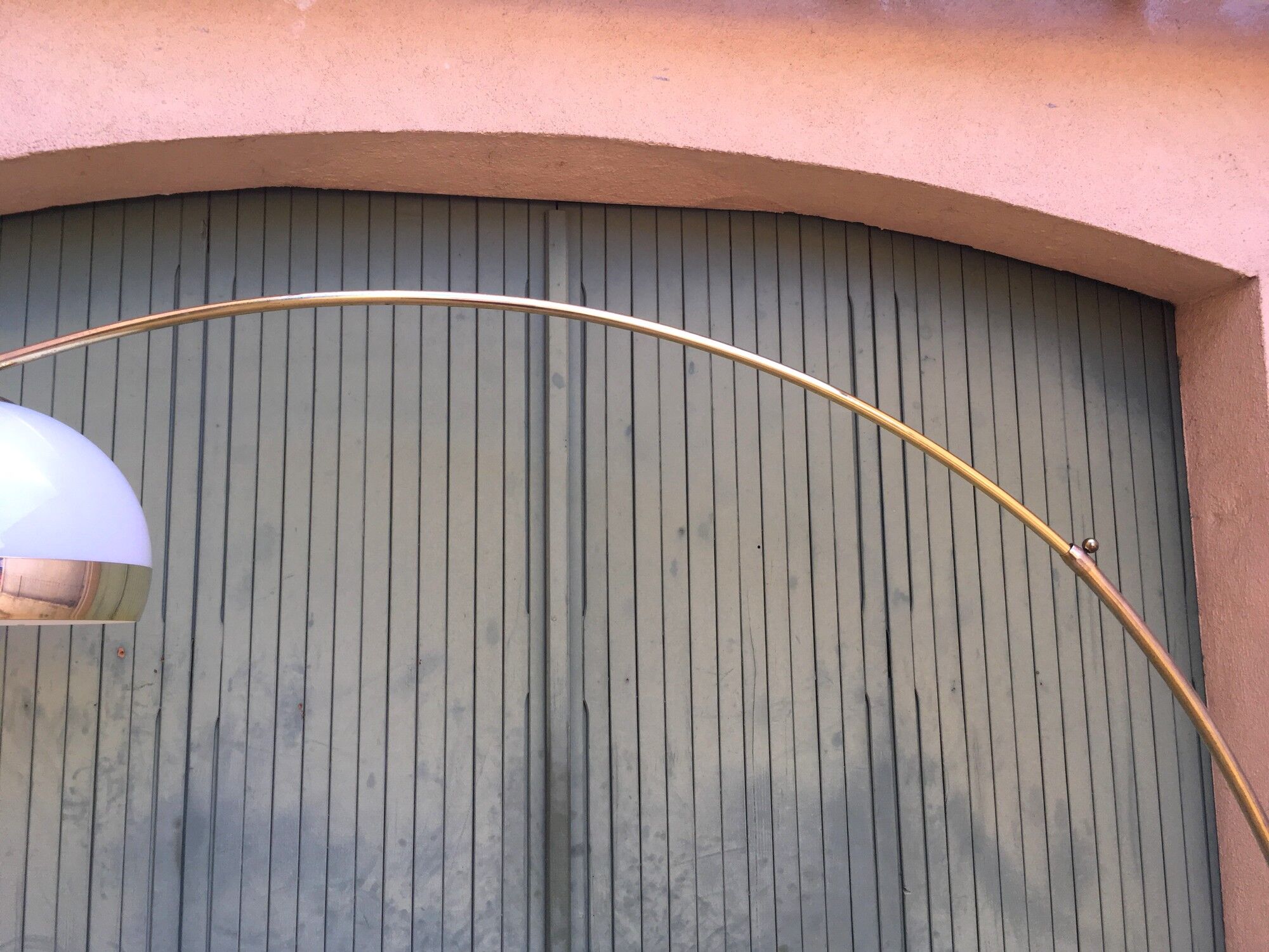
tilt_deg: +7.5
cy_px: 476
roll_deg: +0.3
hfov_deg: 61.7
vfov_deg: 48.2
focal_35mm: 29
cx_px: 634
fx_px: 1063
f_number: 2.2
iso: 32
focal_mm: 4.15
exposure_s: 1/120
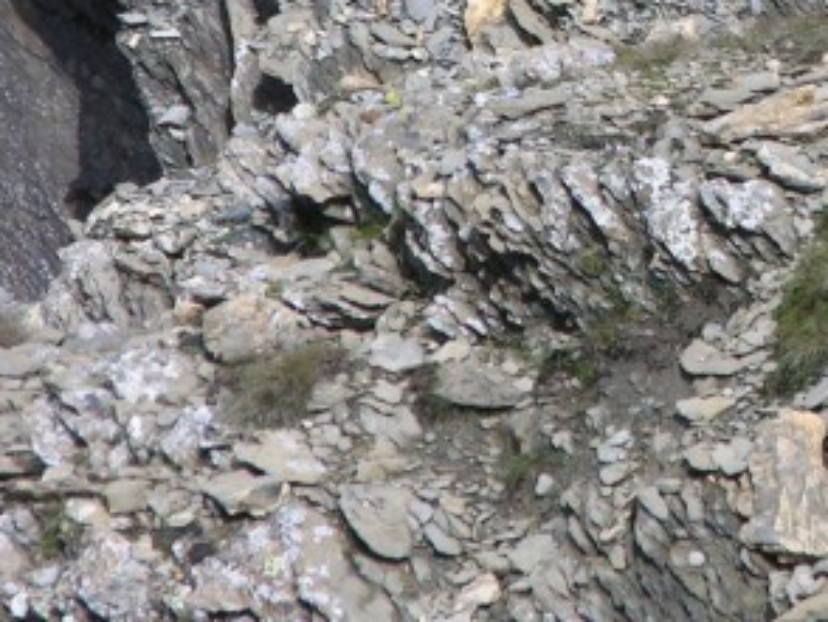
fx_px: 18313
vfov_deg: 1.9
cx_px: 1191
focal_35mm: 765
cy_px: -411
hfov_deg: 2.6
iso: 50
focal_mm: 56.7
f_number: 5.8
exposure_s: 1/370
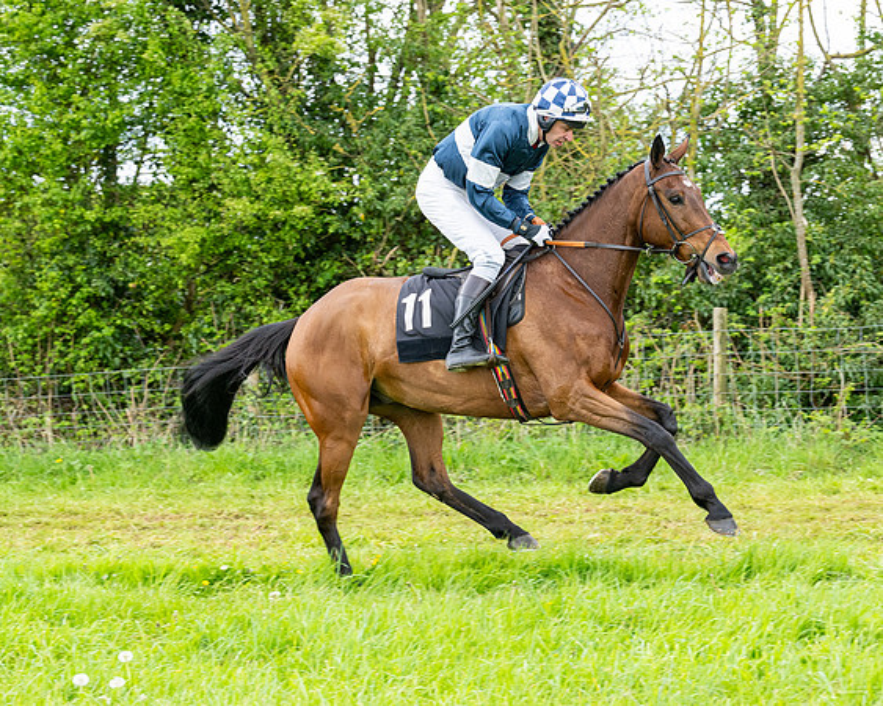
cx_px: 338
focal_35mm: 104
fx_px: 2727
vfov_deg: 14.7
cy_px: 336
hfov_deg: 18.4
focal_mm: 70
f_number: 5
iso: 400
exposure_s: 1/640
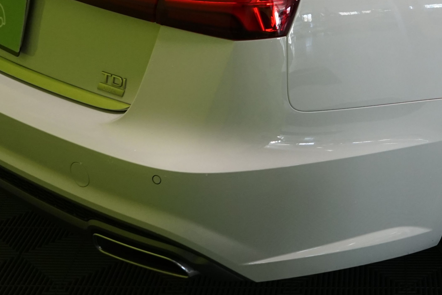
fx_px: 1007
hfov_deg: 24.0
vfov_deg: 16.2
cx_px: 406
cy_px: -18
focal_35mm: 82
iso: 1250
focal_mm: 29
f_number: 7.1
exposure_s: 1/30
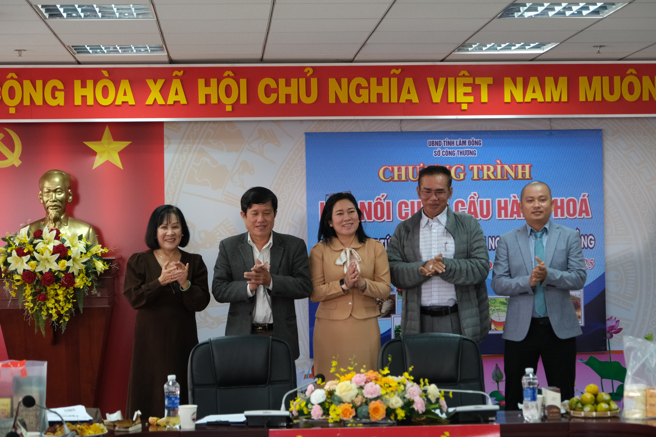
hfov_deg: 22.4
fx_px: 1658
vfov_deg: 15.0
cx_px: 328
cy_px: 218
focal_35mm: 91
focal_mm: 60.8
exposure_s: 1/180
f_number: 4
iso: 2000
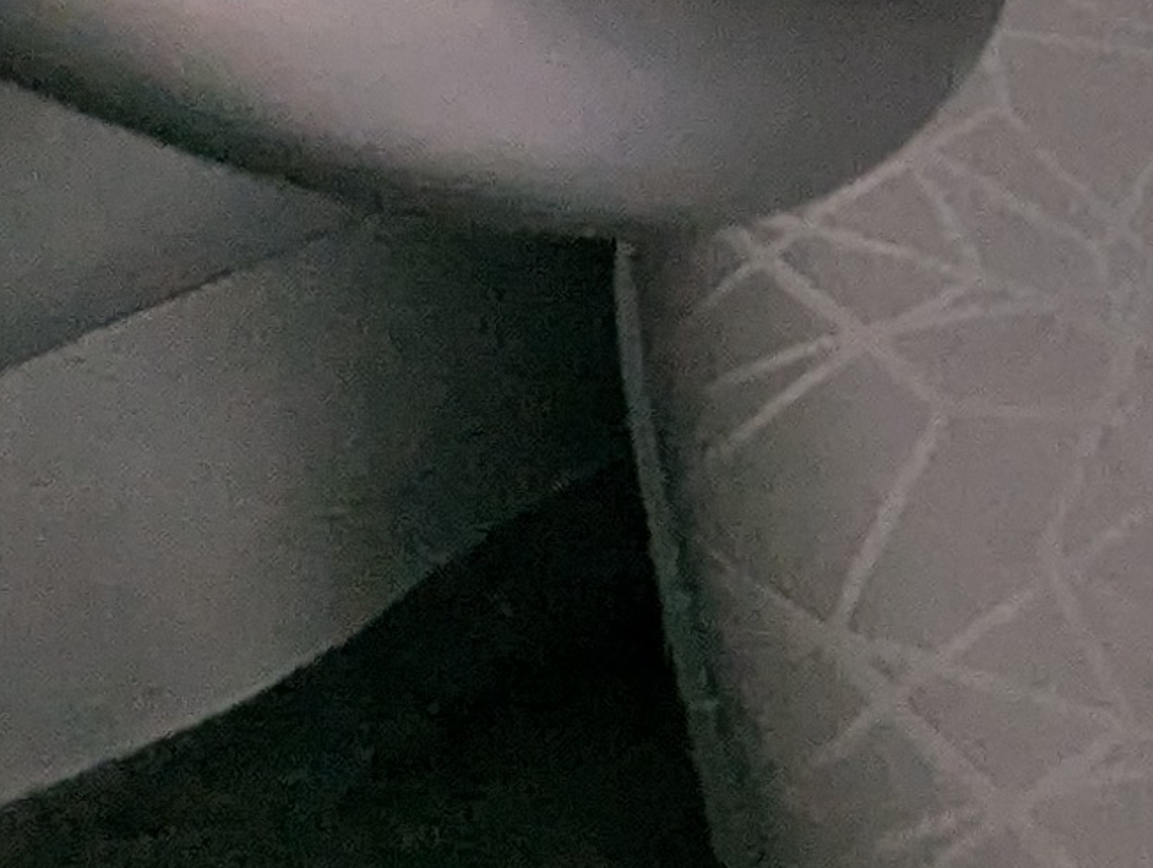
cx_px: 2634
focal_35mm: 100
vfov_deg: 12.5
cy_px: -1039
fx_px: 3336
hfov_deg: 14.4
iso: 45
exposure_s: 1/50.7
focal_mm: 2.35
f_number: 2.2
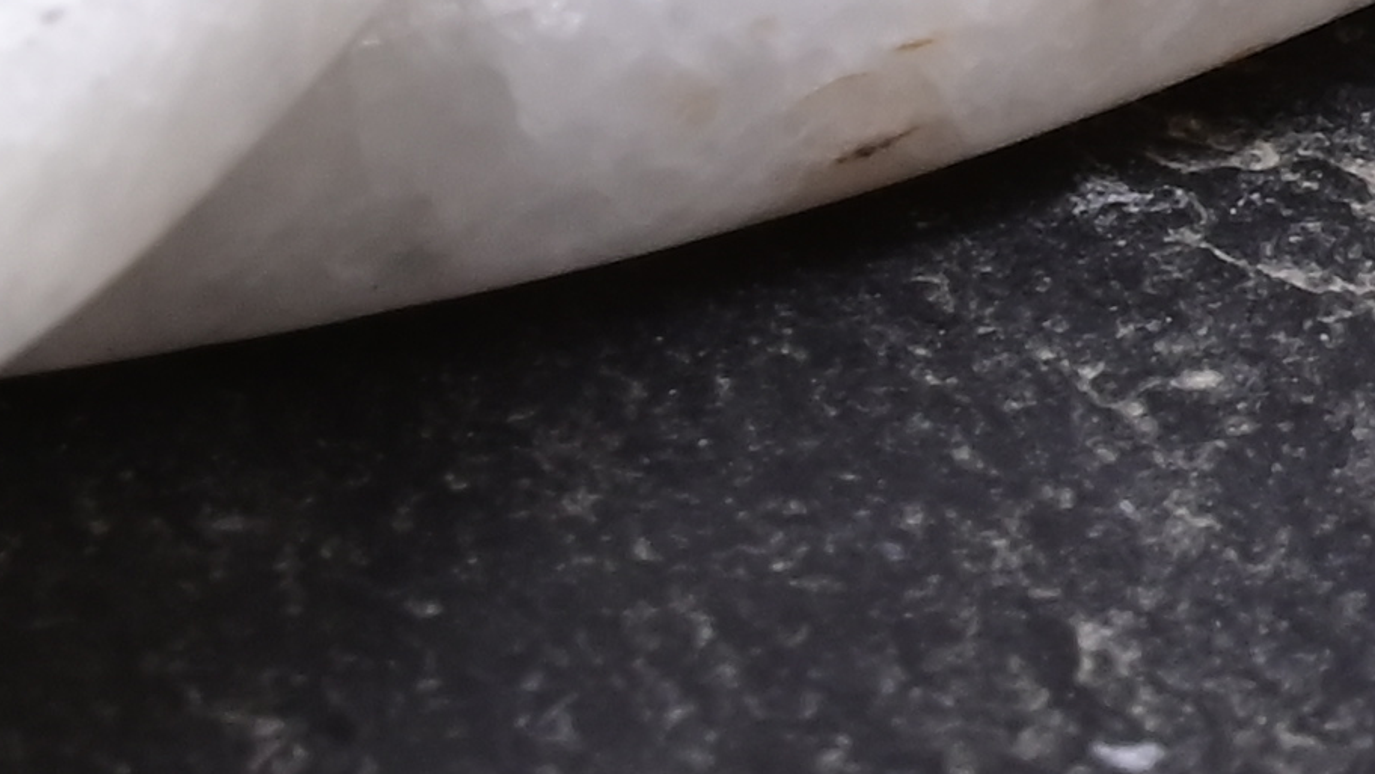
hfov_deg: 4.3
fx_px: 17719
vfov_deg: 2.5
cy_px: -570
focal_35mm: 486
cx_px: 3766
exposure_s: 1/60
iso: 640
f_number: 22
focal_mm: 70
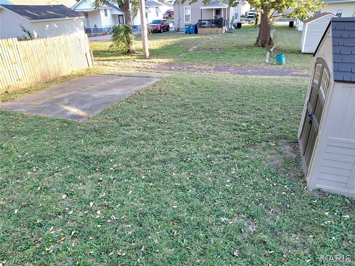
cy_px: 133
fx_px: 256
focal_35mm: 25
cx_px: 178
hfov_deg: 69.4
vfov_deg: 54.9
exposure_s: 1/120
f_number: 1.8
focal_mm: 4.69
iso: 50
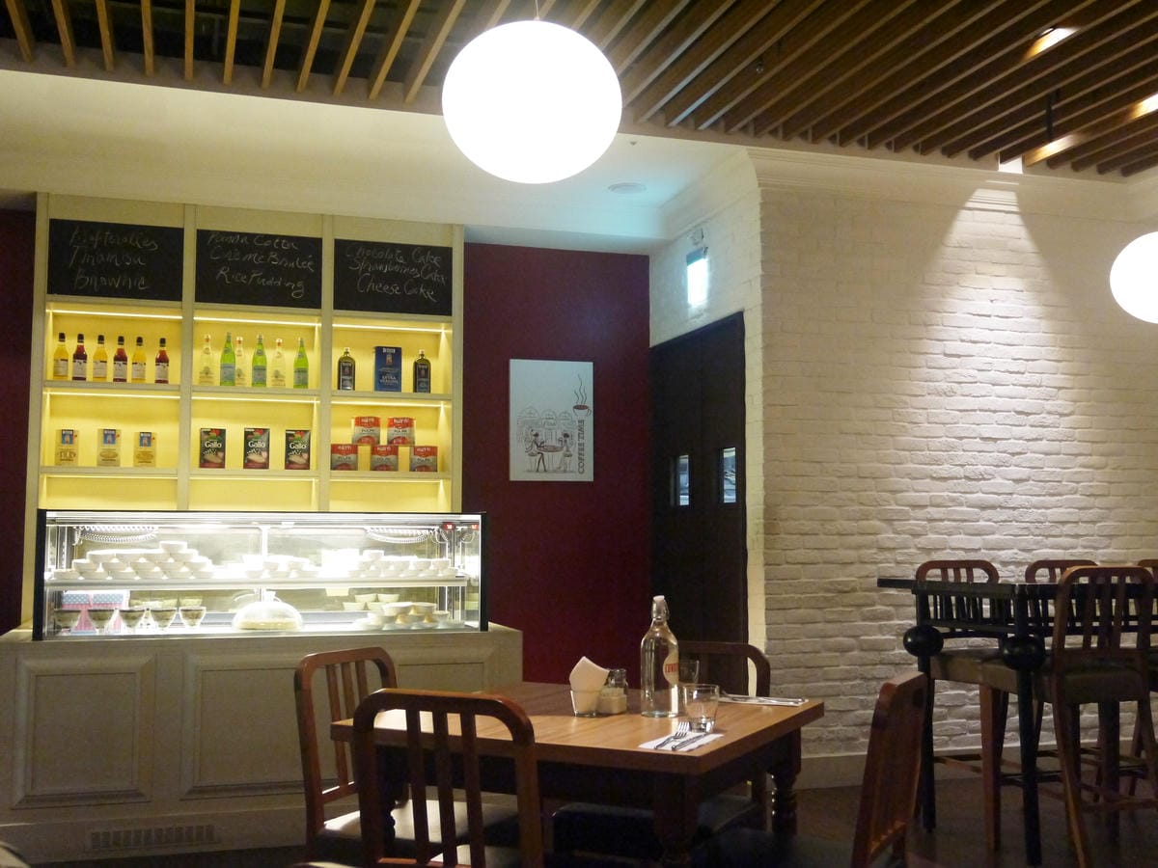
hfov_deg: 49.0
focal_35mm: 38
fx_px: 1271
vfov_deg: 37.7
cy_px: 434
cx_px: 579
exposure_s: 1/25
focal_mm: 19
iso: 1600
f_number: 4.3
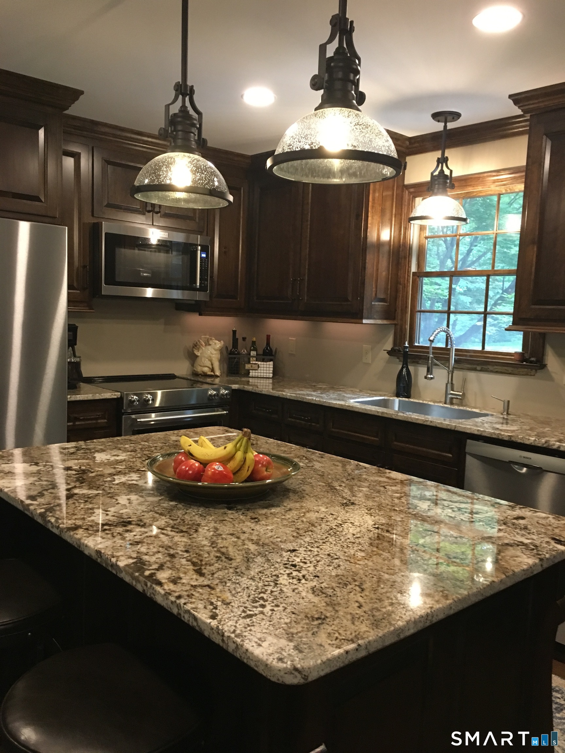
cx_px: 282
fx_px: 631
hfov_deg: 48.2
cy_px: 376
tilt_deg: -5.4
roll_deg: -2.4
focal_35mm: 29
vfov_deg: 61.7
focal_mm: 4.15
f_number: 2.2
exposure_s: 1/24
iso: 200
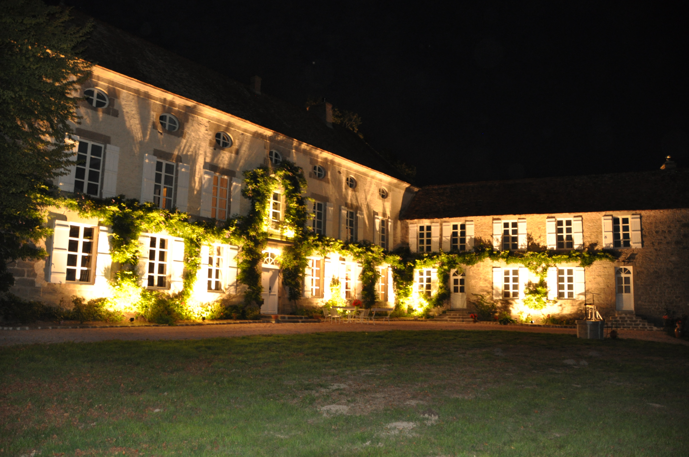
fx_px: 516
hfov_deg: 67.4
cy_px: 228
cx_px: 344
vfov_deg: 47.8
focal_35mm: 27
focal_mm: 18
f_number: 3.5
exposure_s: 1/3
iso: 800
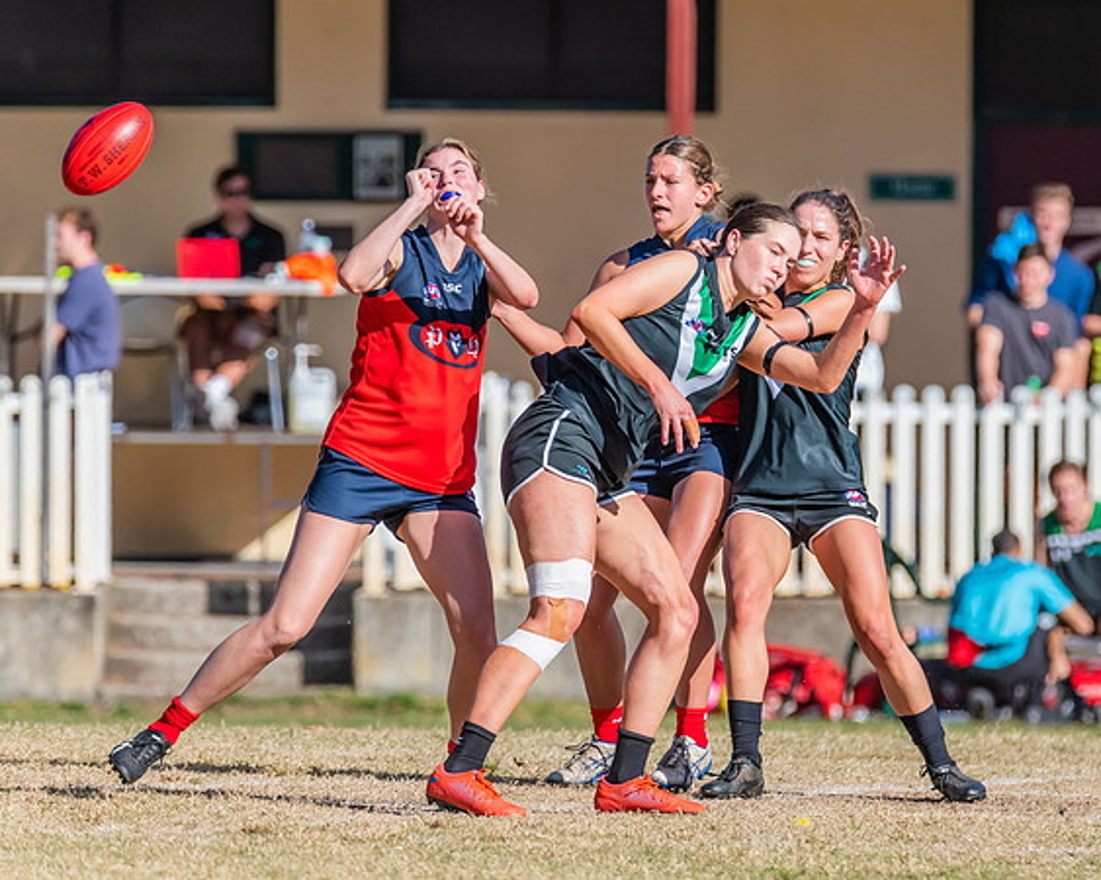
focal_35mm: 770
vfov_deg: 2.0
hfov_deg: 2.5
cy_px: 281
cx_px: 772
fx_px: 25092
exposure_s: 1/1600
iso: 800
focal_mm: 500
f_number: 10
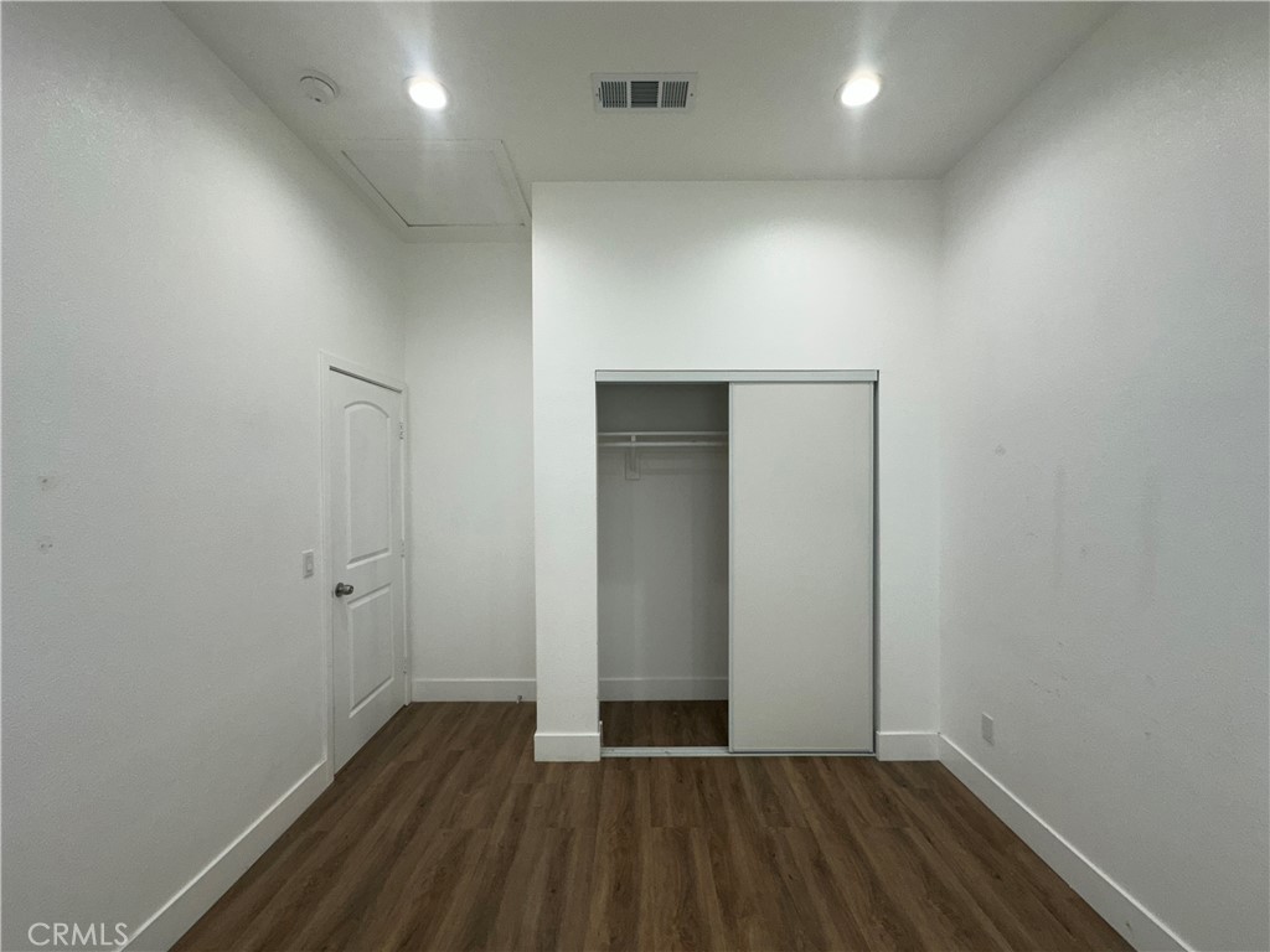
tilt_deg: -1.0
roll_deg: -0.1
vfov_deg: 85.7
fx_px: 514
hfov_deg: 102.1
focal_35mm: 14
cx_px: 635
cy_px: 476
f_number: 2.2
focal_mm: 2.22
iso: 80
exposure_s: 1/120
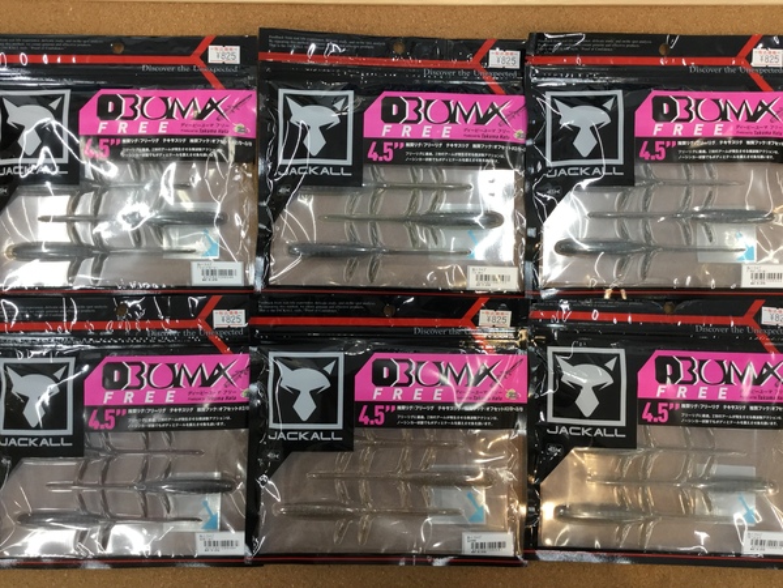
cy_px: 294
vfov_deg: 45.4
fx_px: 701
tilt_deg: -88.3
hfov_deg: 58.4
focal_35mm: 31
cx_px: 392
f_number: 2.4
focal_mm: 3.3
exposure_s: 1/30
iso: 25
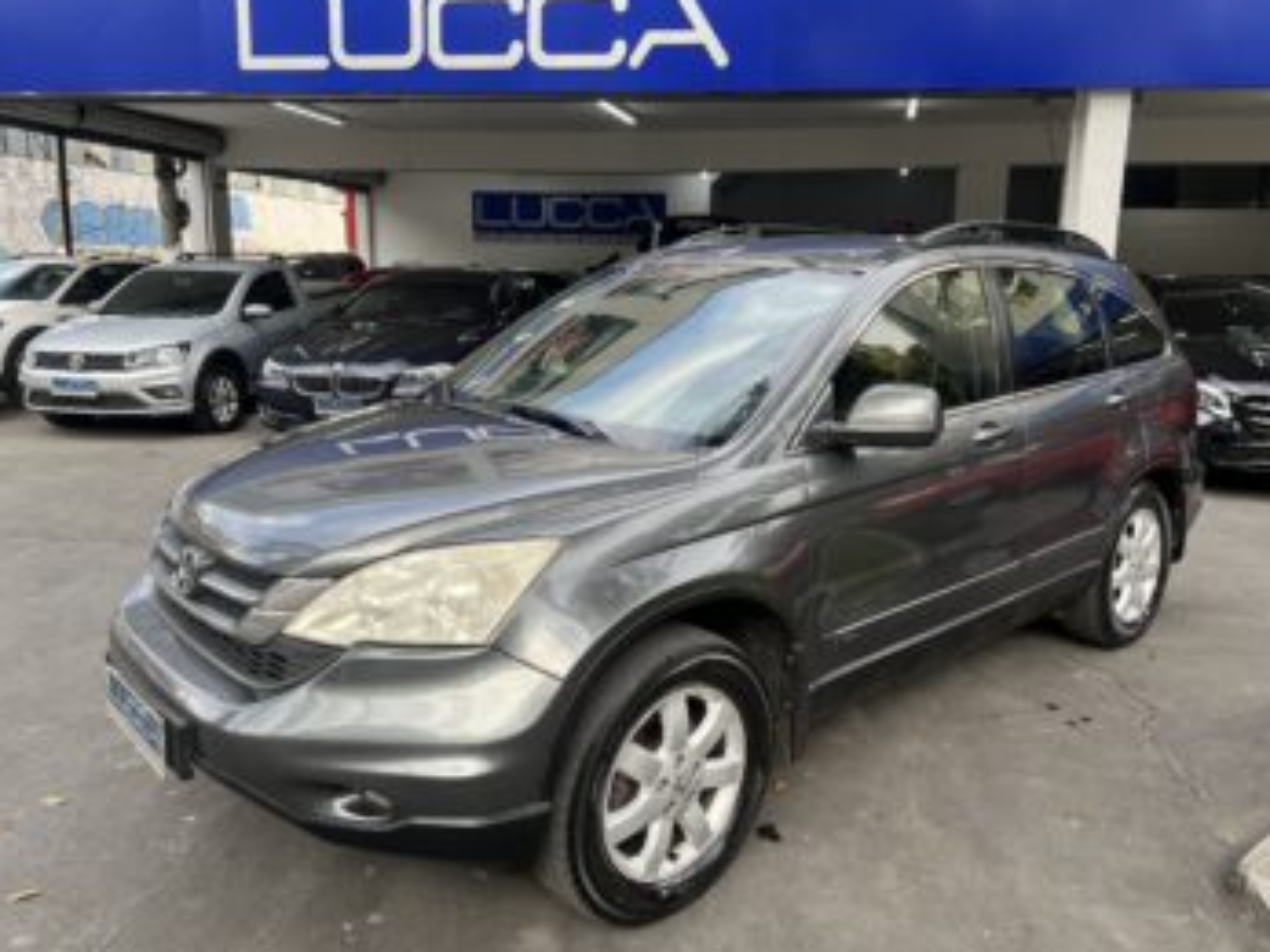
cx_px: 648
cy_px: 476
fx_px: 990
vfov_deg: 51.3
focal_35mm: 27
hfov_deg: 65.3
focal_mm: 5.7
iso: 40
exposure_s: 1/259
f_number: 1.5
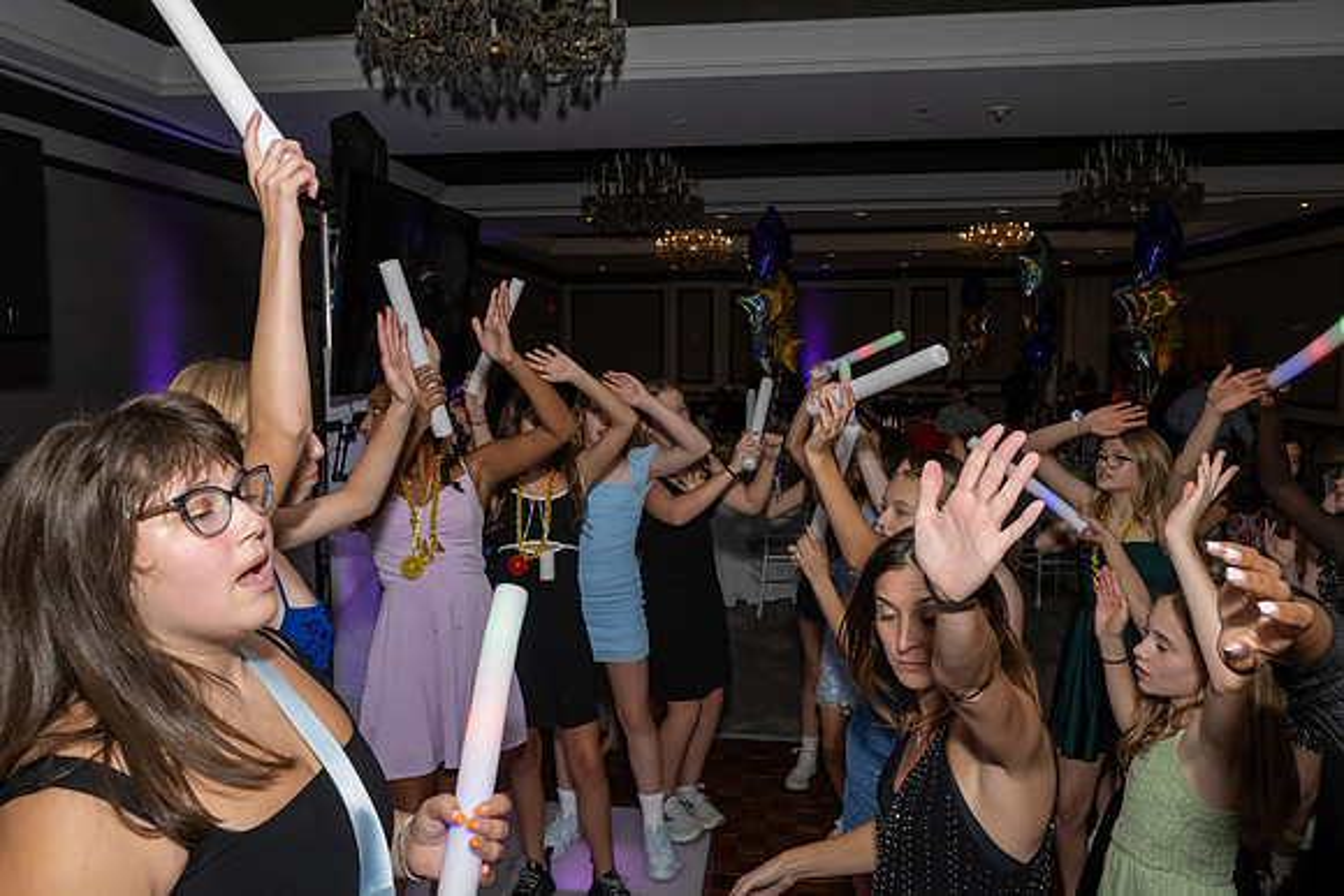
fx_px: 971
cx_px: 645
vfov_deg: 49.5
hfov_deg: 69.3
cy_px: 430
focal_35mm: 26
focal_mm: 17
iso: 1000
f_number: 7.1
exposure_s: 1/250
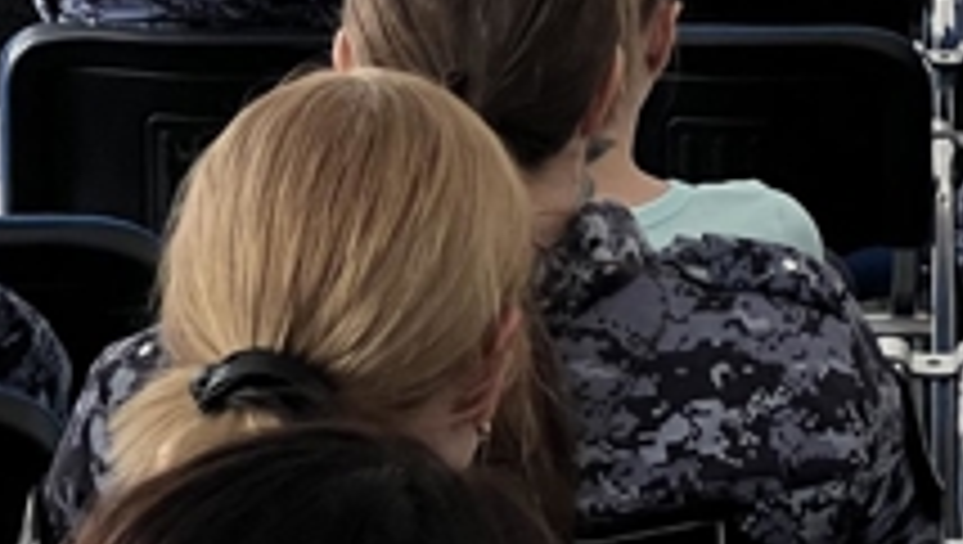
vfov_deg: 4.6
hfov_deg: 8.3
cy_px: -557
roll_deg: -0.4
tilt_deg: -0.5
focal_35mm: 261
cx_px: 448
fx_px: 6673
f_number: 2.8
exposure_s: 1/99
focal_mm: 9
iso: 200
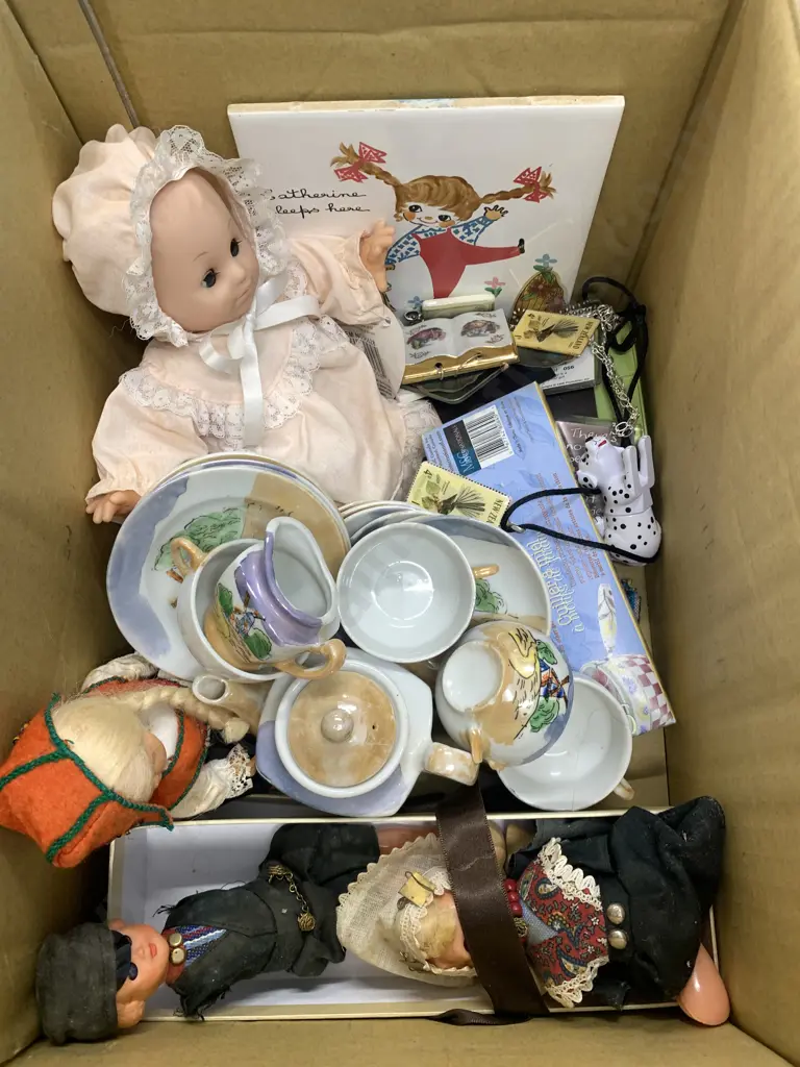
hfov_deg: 53.1
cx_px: 400
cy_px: 534
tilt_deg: -75.3
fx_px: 801
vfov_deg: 67.3
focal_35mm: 26
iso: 64
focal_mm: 4.25
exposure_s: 1/50
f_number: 1.8
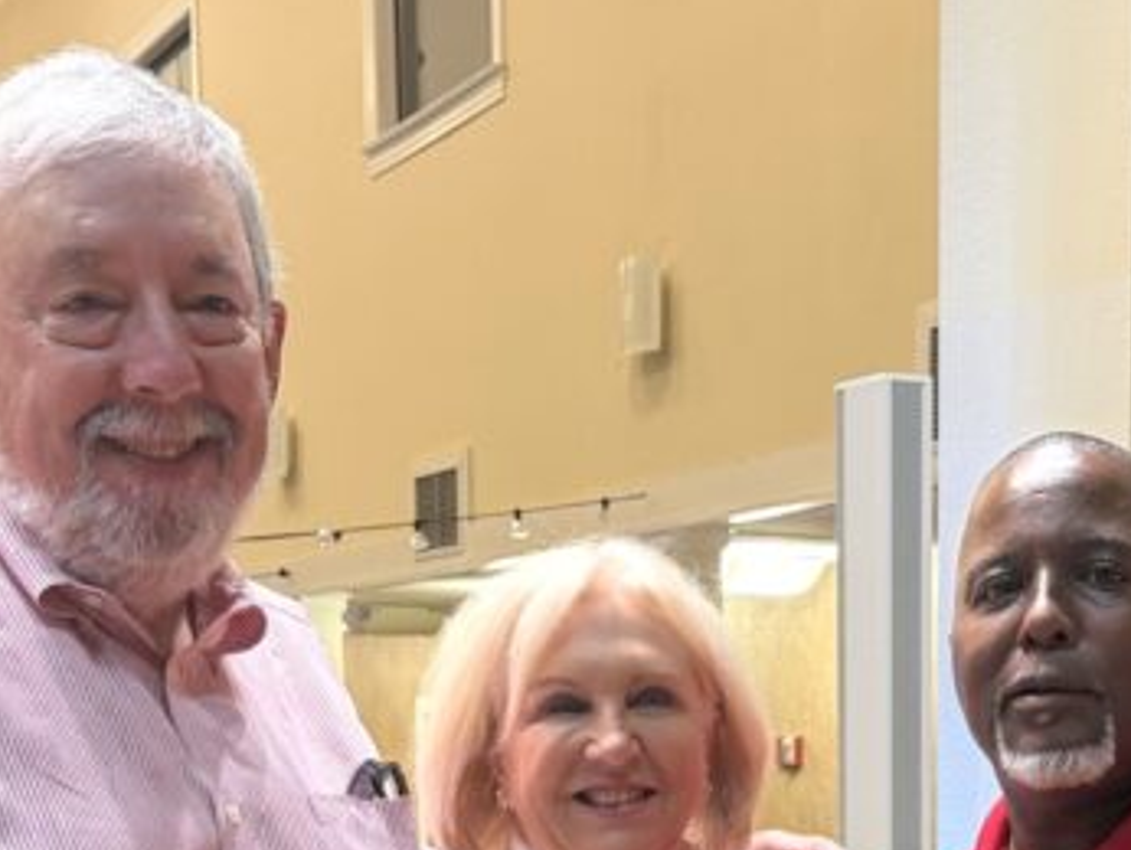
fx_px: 2321
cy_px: 1027
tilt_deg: -6.7
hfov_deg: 27.3
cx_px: 677
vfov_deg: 19.5
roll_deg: +1.0
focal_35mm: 71
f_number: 1.78
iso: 320
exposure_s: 1/60
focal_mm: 6.76
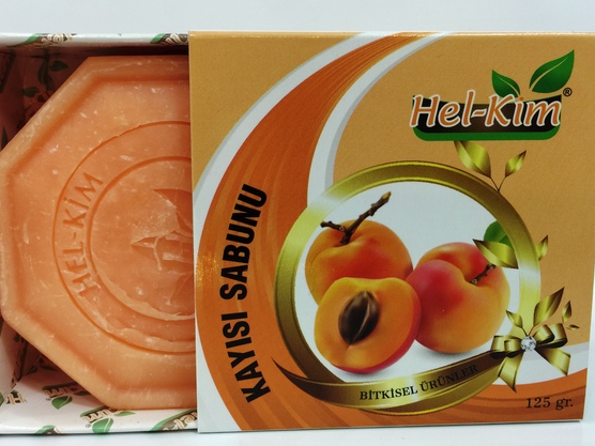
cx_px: 288
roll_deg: -0.7
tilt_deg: -7.8
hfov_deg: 51.3
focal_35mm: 36
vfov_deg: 39.6
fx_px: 619
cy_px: 199
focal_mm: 4.15
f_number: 2.2
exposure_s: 1/33
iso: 40
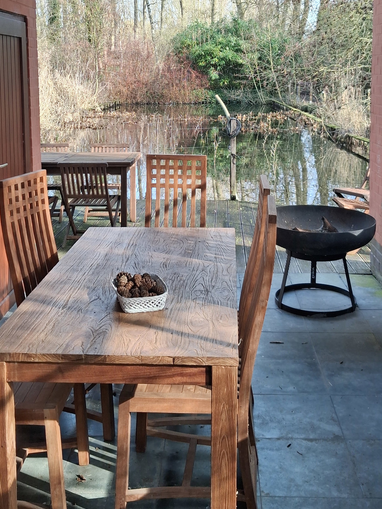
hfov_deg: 32.9
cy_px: 129
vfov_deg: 41.7
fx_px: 647
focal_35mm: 44
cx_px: 200
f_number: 1.8
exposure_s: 1/100
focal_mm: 4
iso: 32
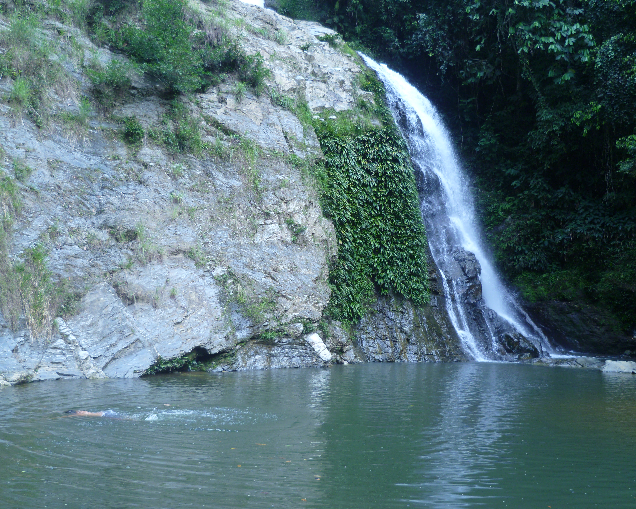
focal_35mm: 39
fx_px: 734
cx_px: 300
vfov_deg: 38.2
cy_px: 254
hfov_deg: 46.8
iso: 80
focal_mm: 6.6
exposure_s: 1/125
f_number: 3.1
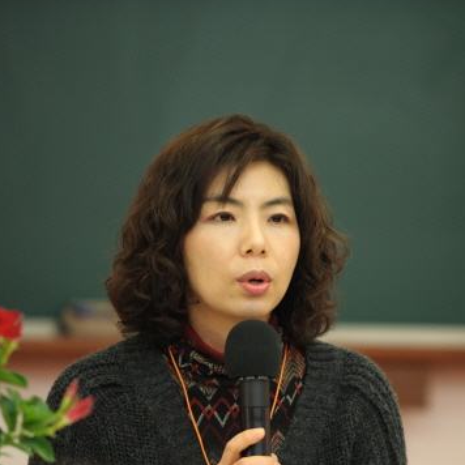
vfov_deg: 5.2
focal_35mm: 340
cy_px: 313
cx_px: 336
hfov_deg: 5.2
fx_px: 5167
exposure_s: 1/250
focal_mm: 190
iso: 1250
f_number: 2.8
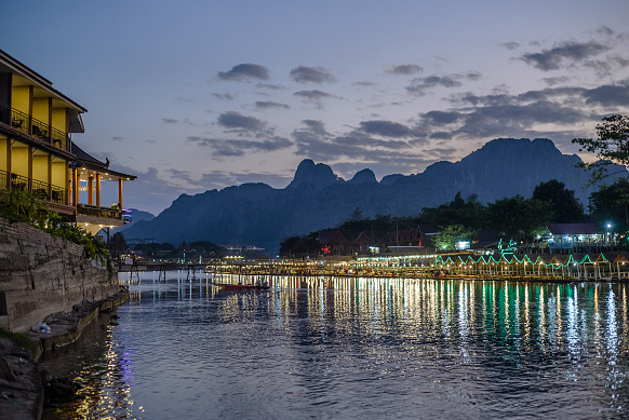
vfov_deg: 26.5
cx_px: 318
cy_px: 213
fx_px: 892
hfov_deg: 38.9
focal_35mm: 51
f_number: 2.8
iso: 1100
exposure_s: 1/100
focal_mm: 50
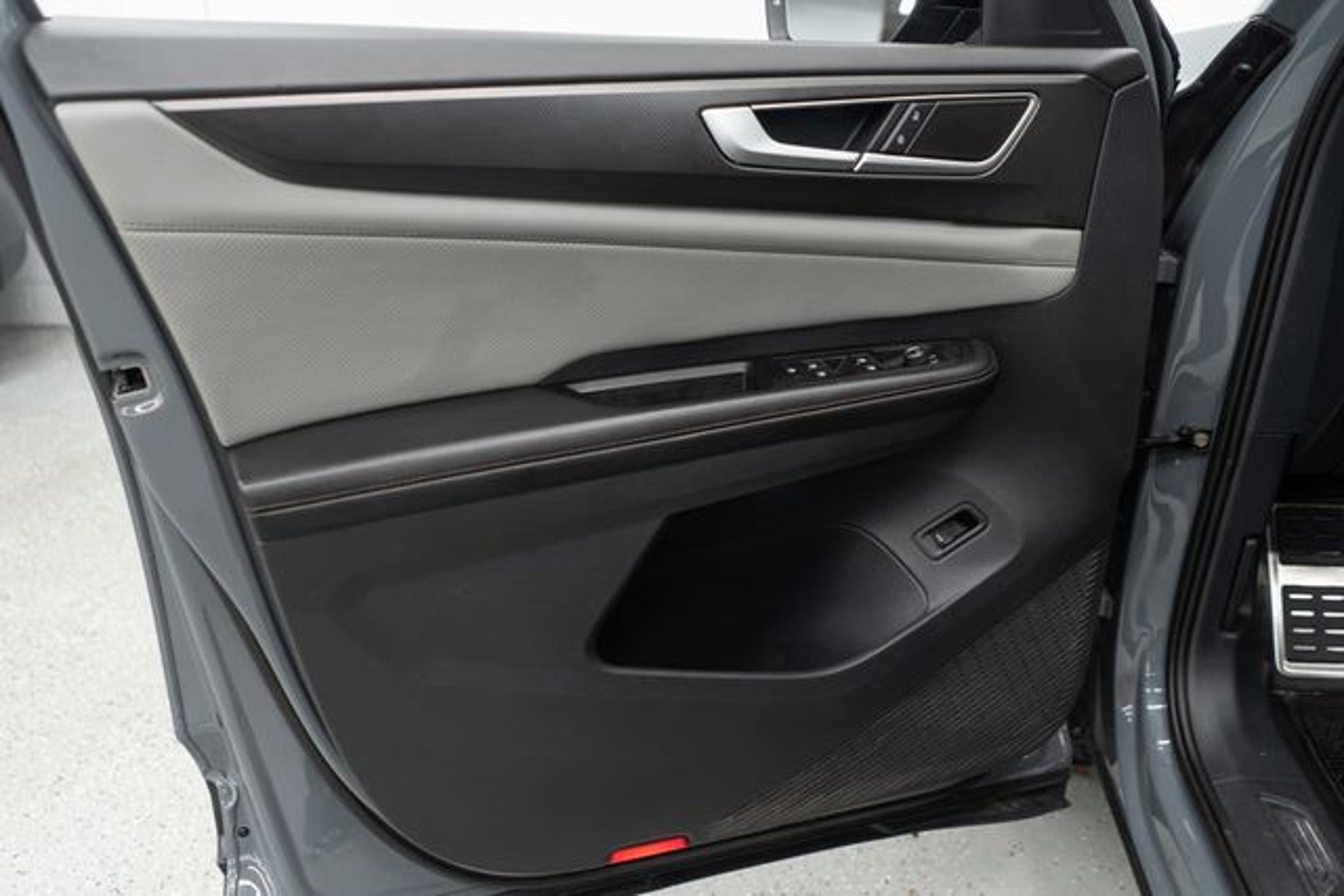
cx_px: 672
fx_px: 1046
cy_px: 448
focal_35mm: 28
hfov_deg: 65.5
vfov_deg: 46.4
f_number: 3.2
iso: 400
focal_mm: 28
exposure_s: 1/40
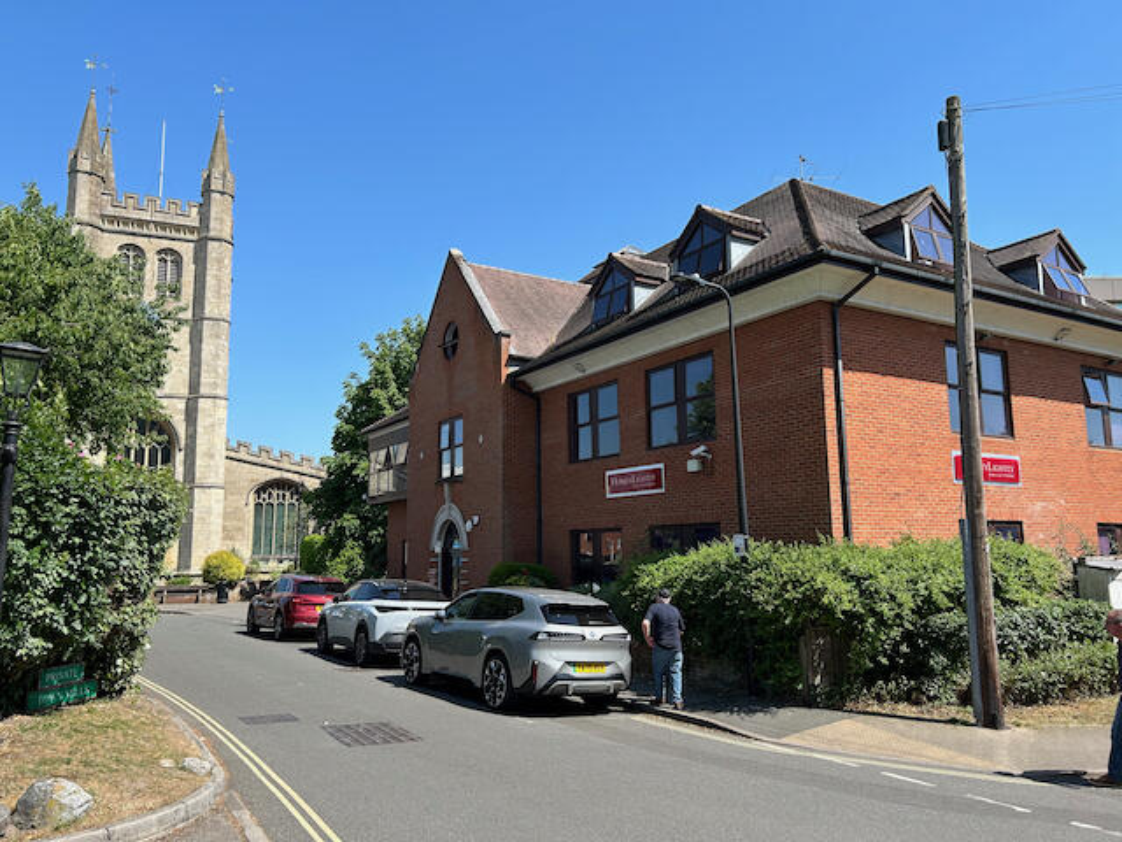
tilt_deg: +9.1
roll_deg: +0.0
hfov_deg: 67.3
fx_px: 843
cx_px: 561
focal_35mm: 26
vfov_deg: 53.1
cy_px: 421
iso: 50
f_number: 1.5
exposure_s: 1/2353
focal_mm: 5.7
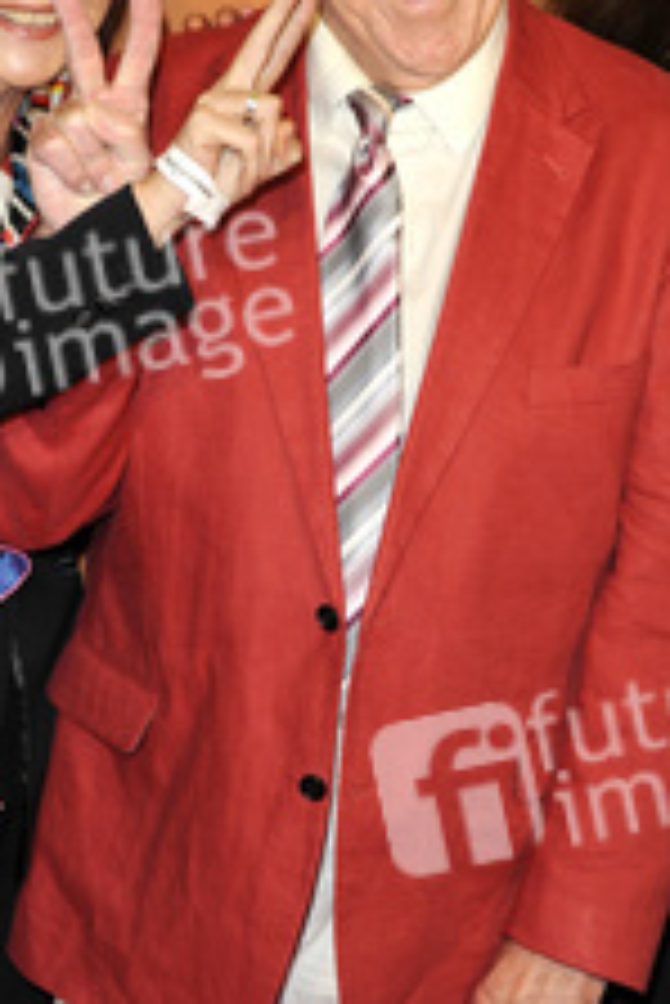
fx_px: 3094
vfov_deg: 18.4
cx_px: 196
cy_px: 545
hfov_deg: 12.3
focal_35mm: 111
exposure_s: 1/320
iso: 800
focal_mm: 62
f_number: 5.6
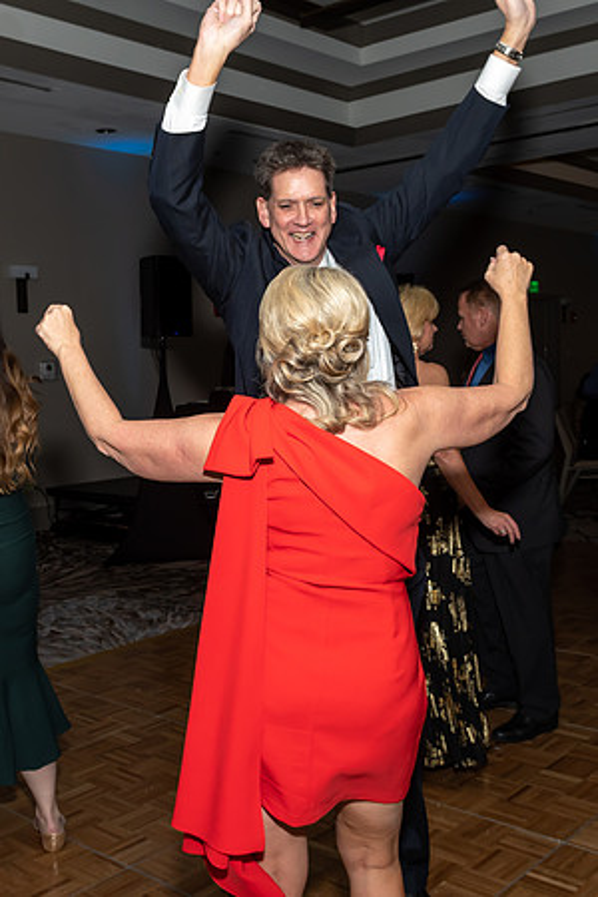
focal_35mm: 38
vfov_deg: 50.4
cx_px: 276
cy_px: 449
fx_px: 953
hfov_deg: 34.8
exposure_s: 1/250
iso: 400
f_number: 6.3
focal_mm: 17
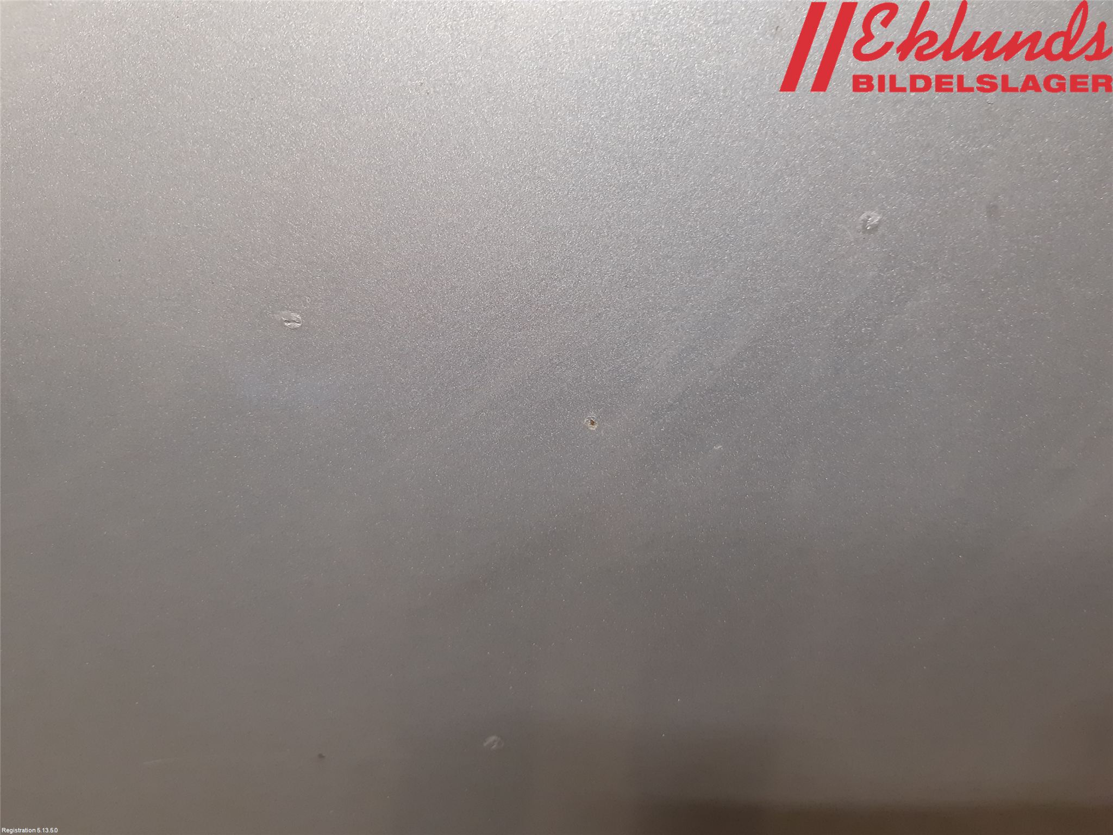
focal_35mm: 26
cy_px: 418
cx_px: 556
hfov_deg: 67.3
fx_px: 836
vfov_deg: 53.1
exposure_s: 1/50
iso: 200
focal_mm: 3.93
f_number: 1.7
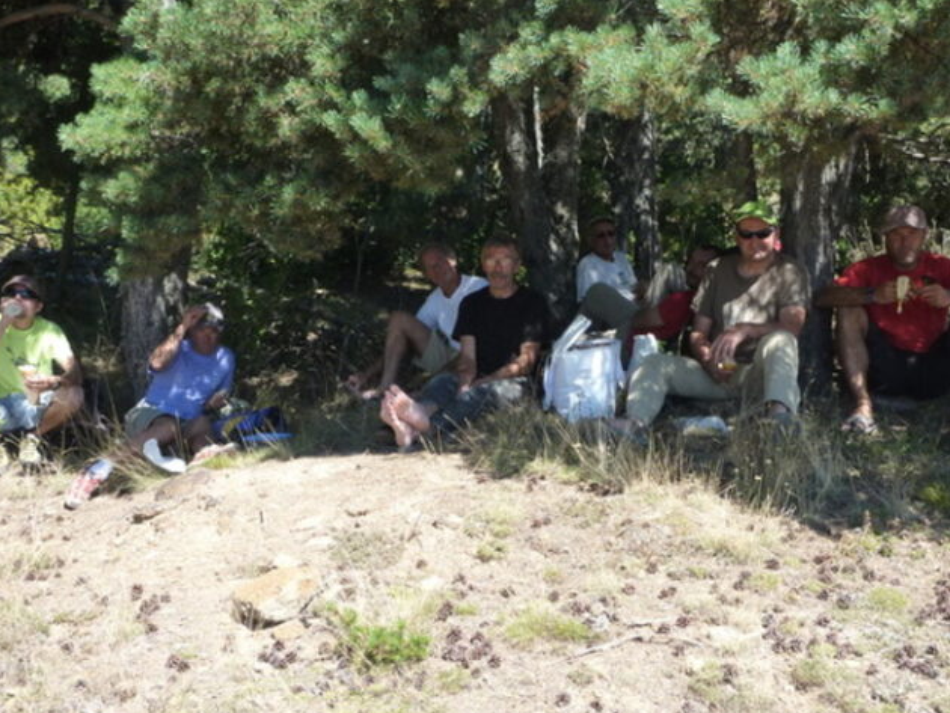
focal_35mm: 39
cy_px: 298
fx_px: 1071
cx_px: 470
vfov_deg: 36.8
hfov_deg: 47.8
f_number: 3.3
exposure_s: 1/250
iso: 125
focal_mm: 4.9
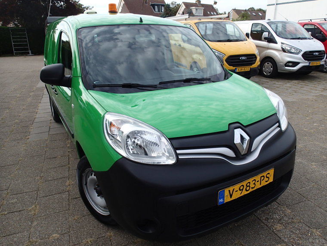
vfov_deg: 54.9
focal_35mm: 25
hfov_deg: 69.4
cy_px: 123
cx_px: 164
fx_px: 236
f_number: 2.8
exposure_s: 1/800
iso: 100
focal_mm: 4.5
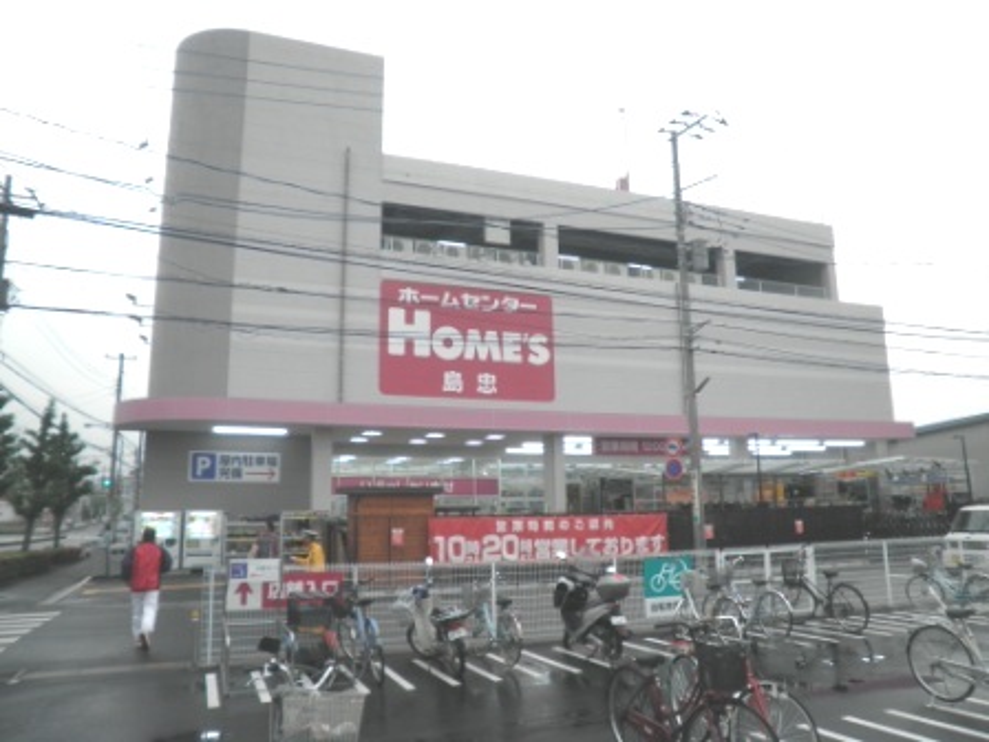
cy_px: 371
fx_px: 743
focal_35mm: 26
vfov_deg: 53.1
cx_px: 494
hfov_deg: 67.3
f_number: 2.6
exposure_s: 1/125
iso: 64
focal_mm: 4.65
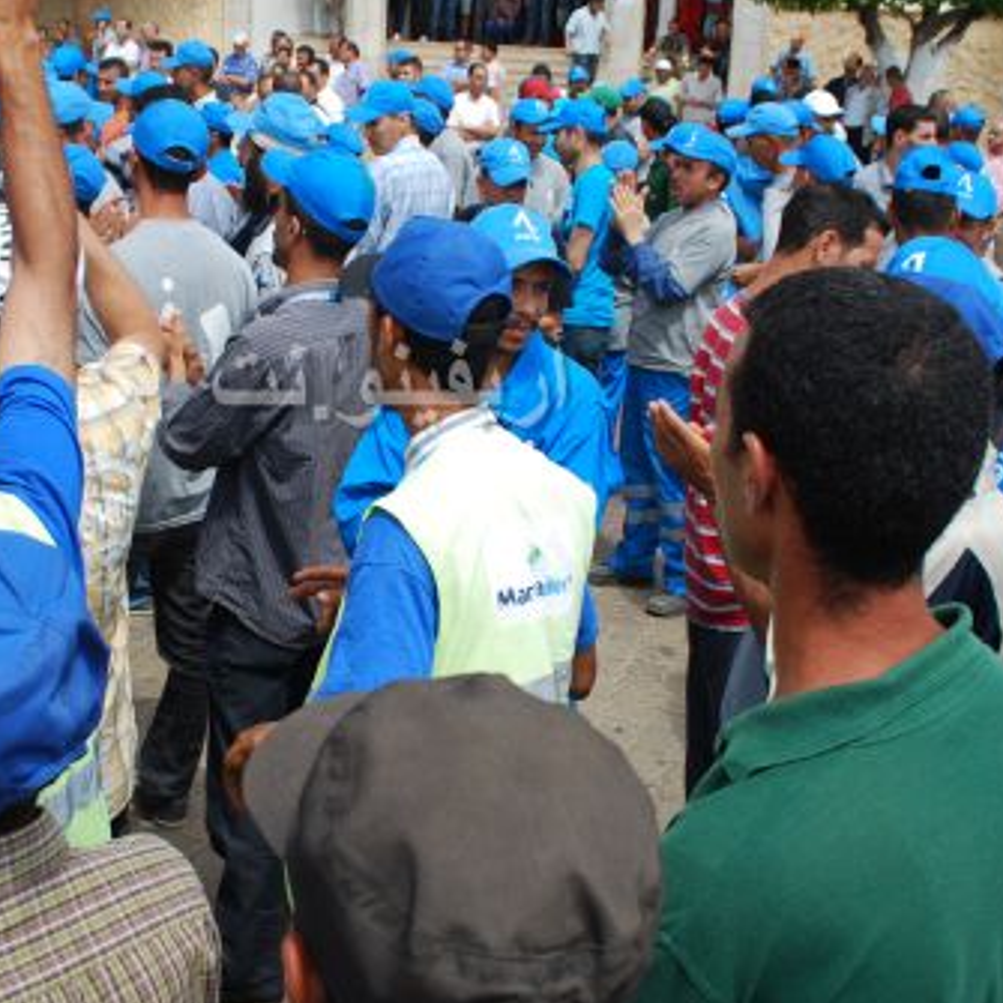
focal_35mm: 48
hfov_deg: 35.2
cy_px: 388
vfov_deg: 35.2
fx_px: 1574
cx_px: 394
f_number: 7.1
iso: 100
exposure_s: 1/200
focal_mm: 18
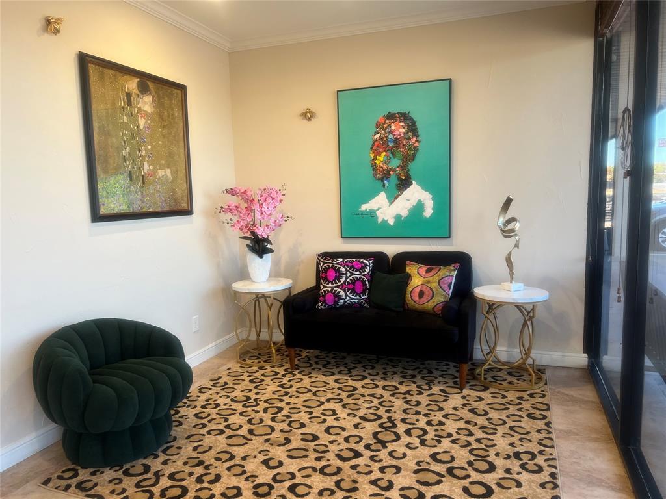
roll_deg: +1.9
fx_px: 500
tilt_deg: -6.4
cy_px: 250
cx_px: 333
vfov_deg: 53.1
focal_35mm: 26
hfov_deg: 67.3
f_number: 1.5
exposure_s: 1/60
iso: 80
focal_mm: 5.7
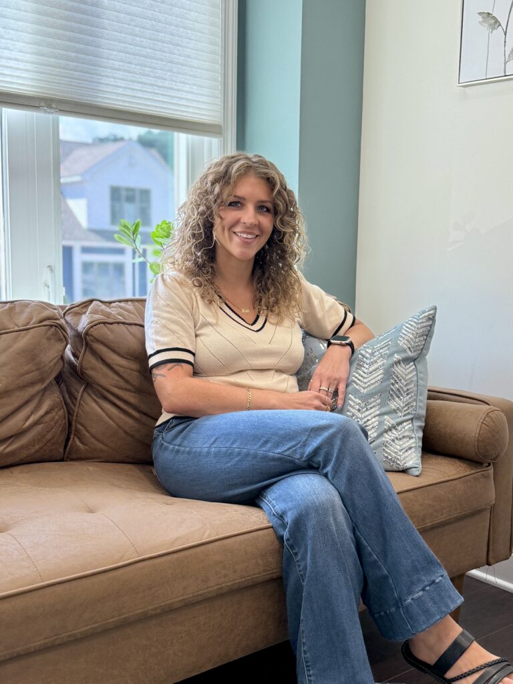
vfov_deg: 71.6
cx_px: 256
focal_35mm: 24
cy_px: 342
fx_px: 474
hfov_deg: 56.8
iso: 100
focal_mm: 6.76
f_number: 1.78
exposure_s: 1/326
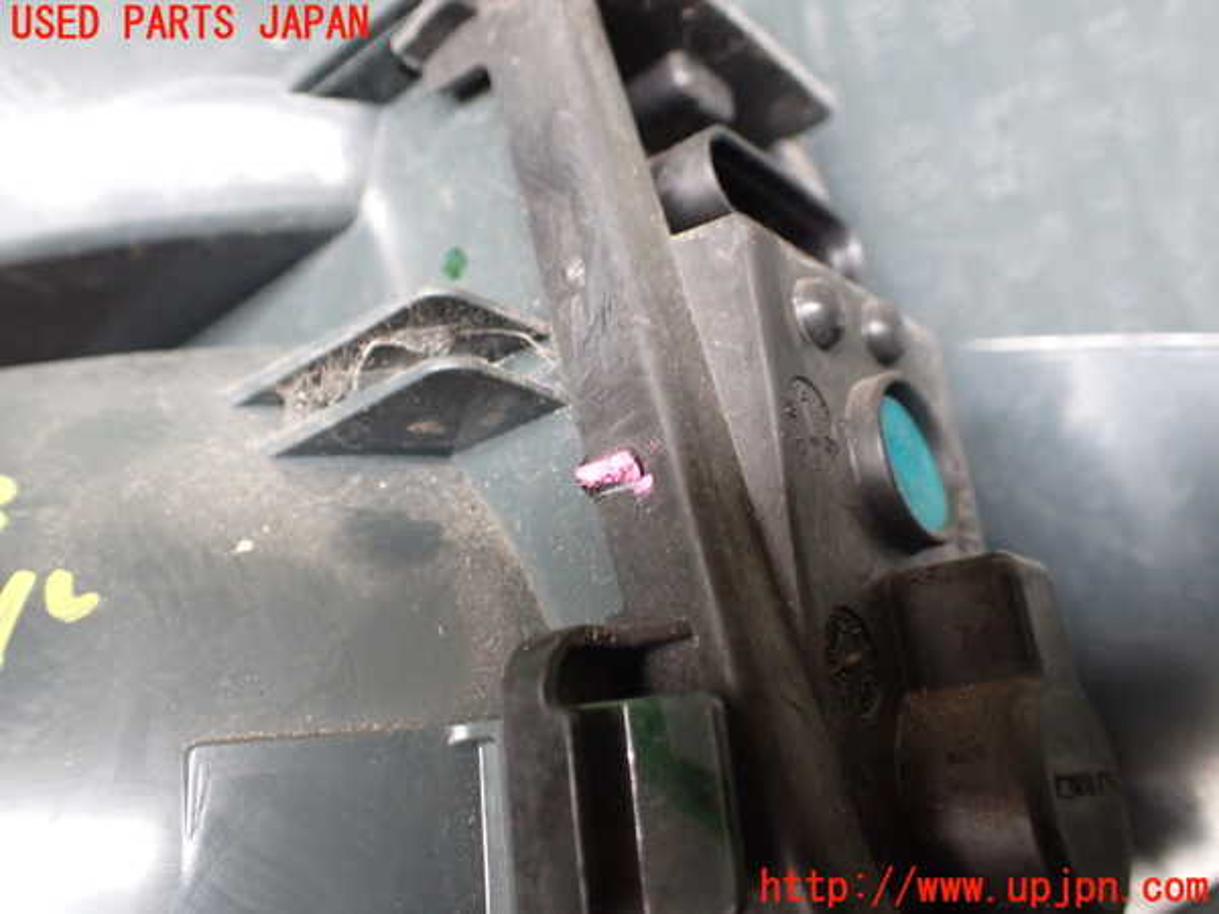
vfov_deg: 46.8
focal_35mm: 30
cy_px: 457
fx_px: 1056
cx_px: 610
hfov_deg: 60.0
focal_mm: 5.4
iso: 800
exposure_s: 1/40
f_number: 2.3
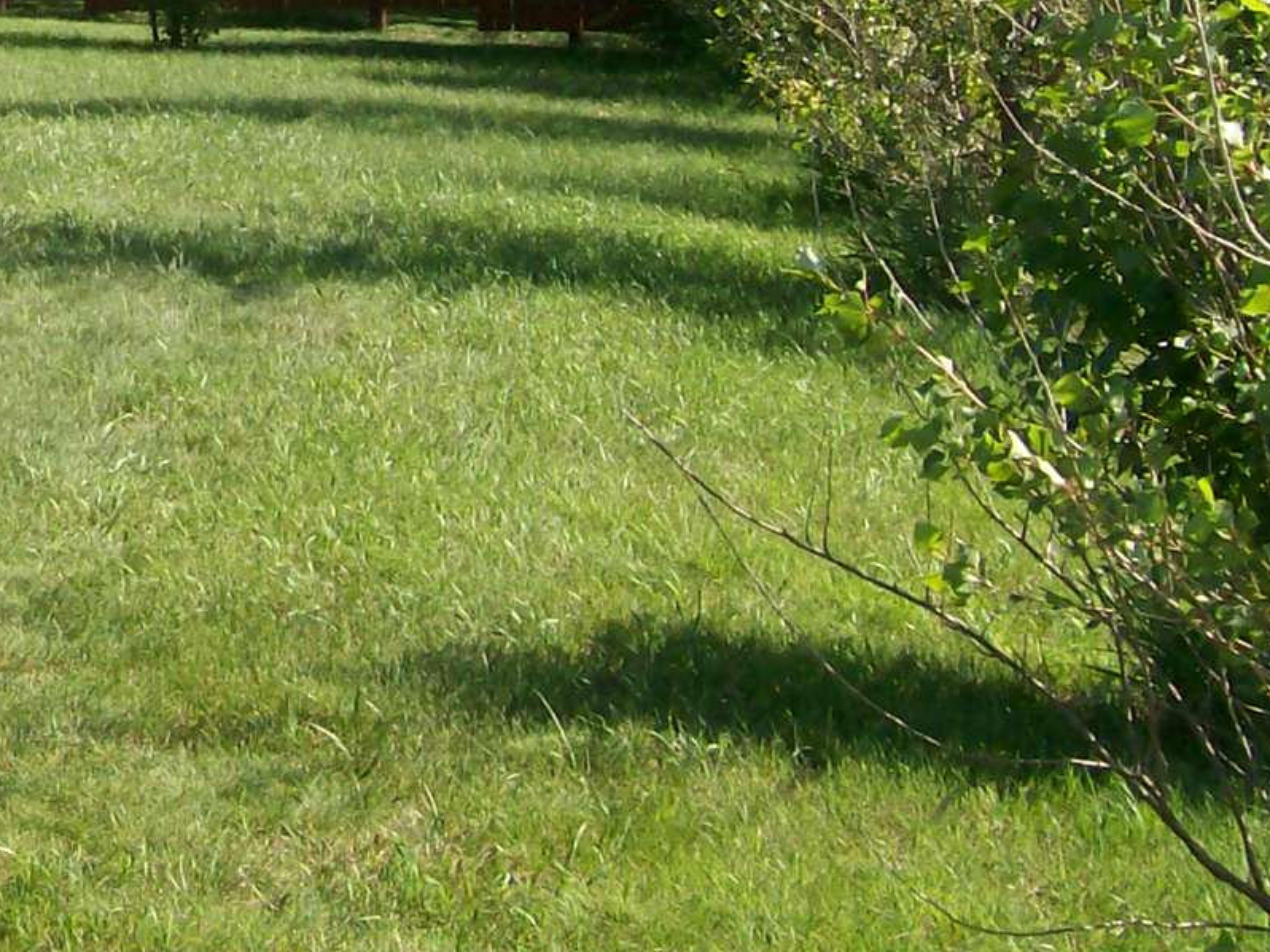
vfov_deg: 13.9
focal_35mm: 104
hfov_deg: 17.7
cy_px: -131
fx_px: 3814
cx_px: -390
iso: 80
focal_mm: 6
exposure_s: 1/352
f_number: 4.8
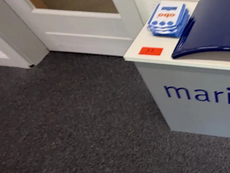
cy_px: 77
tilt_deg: -50.4
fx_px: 213
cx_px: 235
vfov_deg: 44.1
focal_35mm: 32
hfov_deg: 46.4
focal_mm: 2.22
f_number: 2.2
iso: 200
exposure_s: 1/50
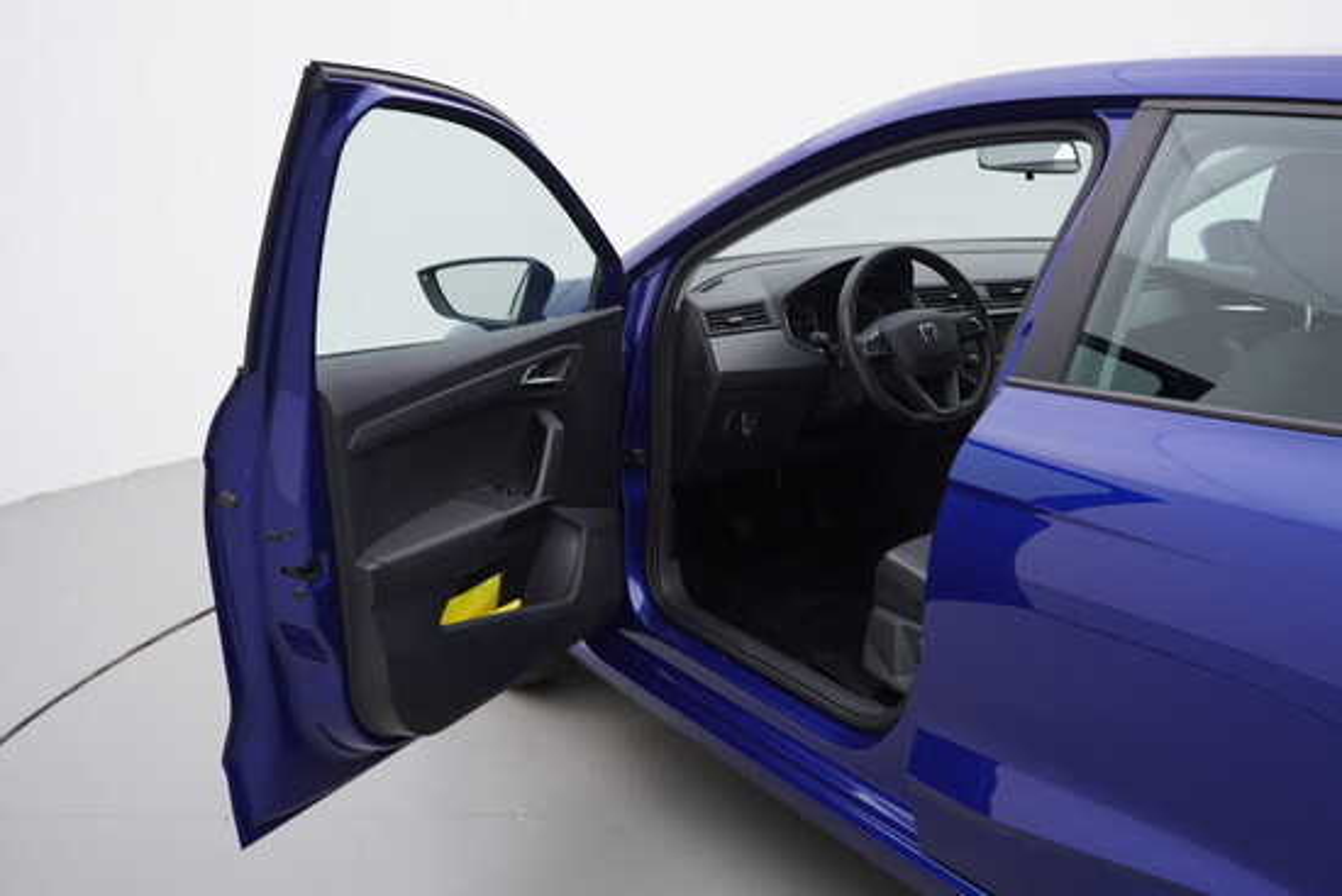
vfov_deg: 36.9
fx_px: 1342
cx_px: 671
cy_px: 448
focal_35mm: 36
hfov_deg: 53.1
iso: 125
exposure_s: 1/60
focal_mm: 24
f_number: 3.5
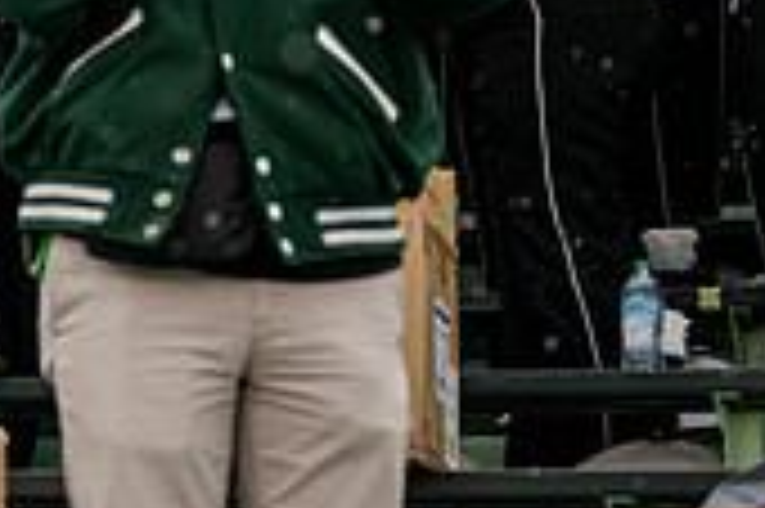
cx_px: -531
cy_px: -263
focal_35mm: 157
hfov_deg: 12.2
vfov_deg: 8.5
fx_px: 3333
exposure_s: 1/500
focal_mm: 46
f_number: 2.8
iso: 160
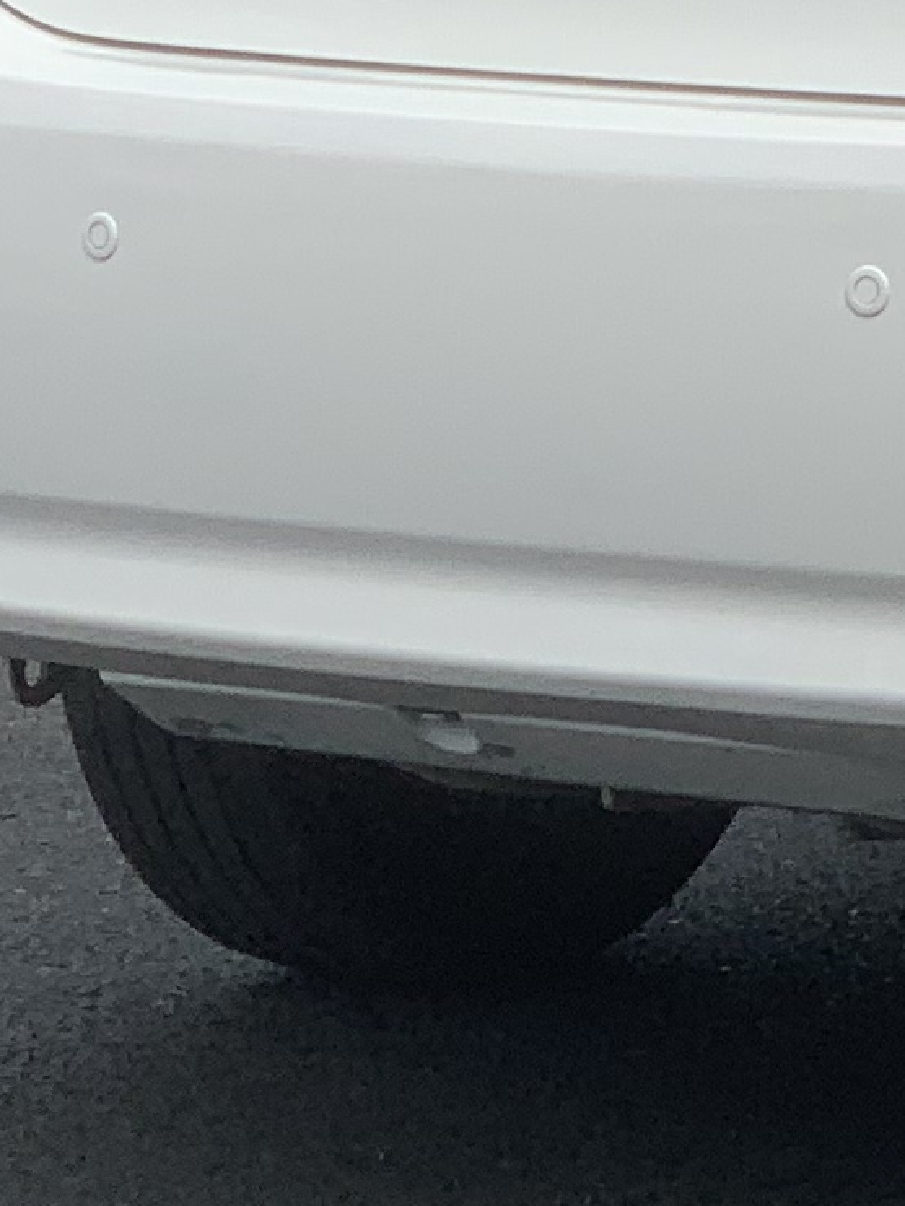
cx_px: 2124
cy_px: -575
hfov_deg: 5.1
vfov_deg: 6.9
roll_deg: -0.8
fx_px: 9862
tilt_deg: -0.3
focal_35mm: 283
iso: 16
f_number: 2.4
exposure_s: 1/1142
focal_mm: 6
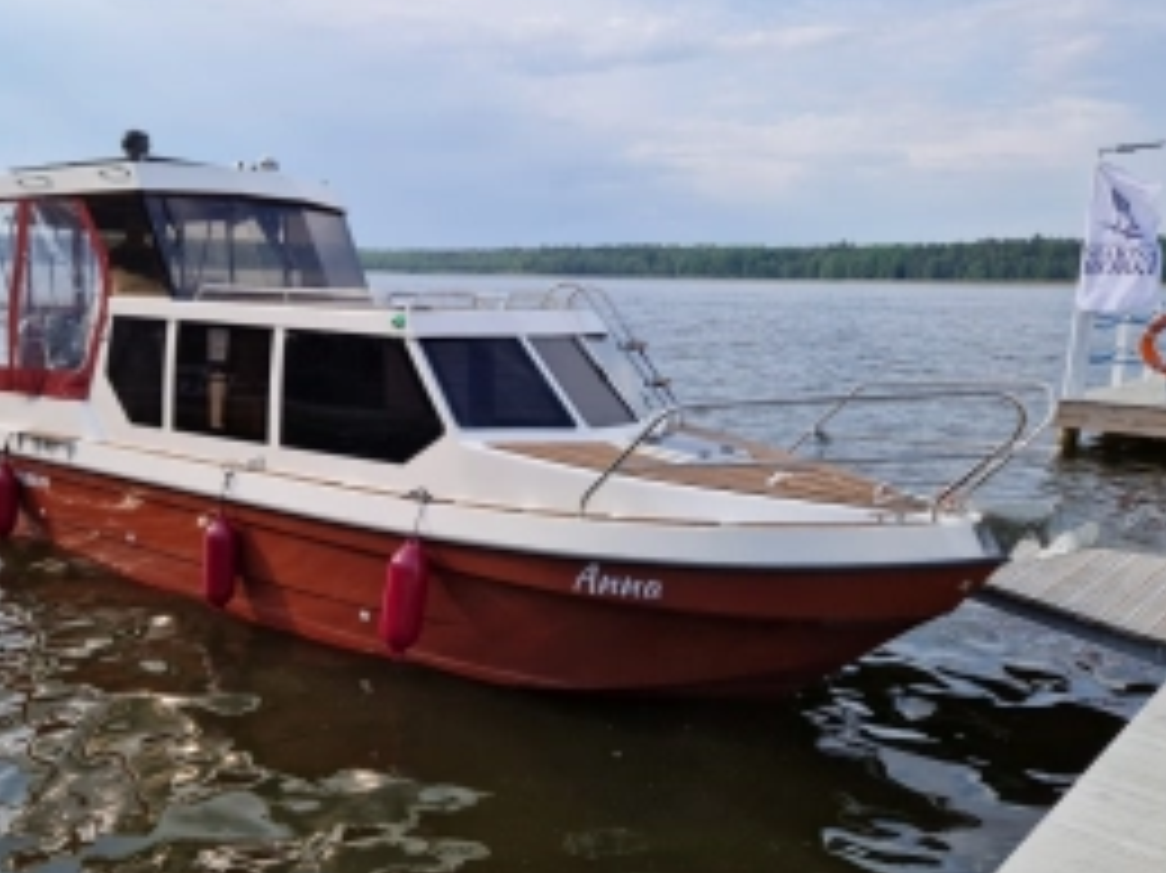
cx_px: 459
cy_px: 490
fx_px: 1077
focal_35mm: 32
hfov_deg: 56.4
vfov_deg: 44.0
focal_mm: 5.4
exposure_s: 1/1088
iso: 50
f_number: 1.8
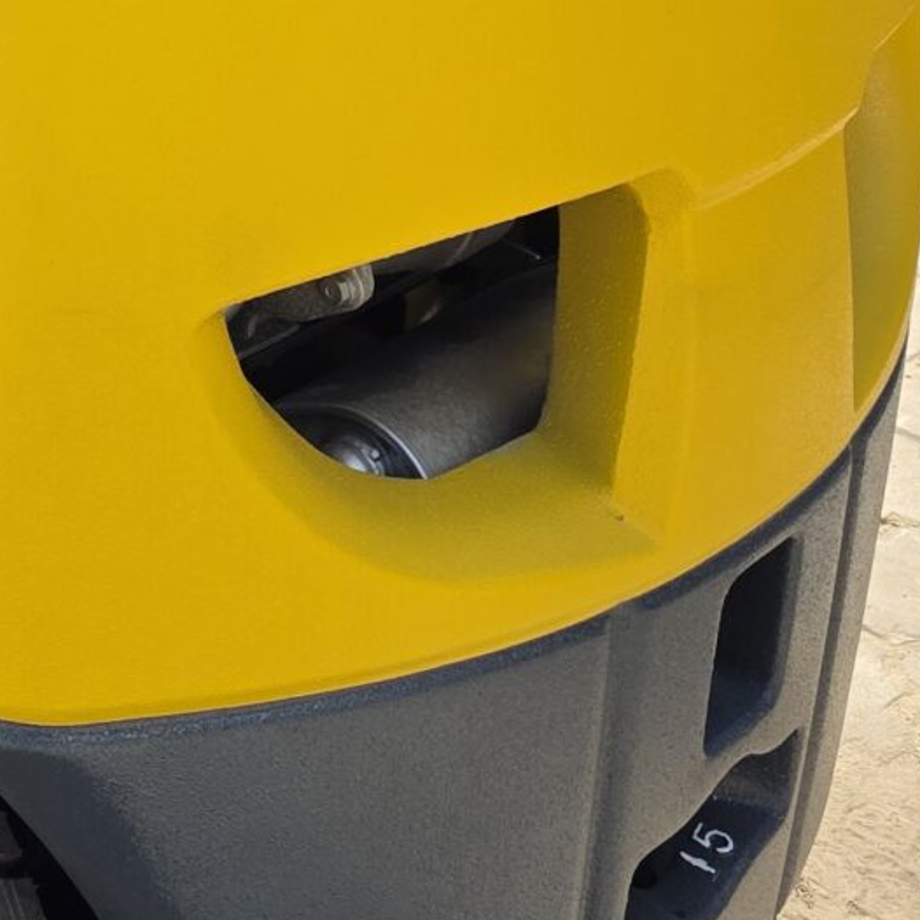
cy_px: -444
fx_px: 2977
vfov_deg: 16.1
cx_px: -205
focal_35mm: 99
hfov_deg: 16.8
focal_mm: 6.3
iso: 80
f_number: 1.7
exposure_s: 1/2450
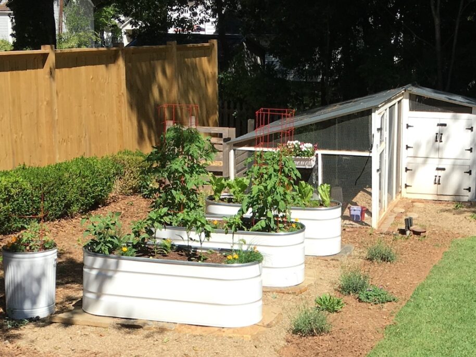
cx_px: 238
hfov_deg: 61.6
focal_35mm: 29
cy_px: 178
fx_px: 399
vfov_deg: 48.2
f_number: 2.2
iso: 25
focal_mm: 4.15
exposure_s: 1/1054
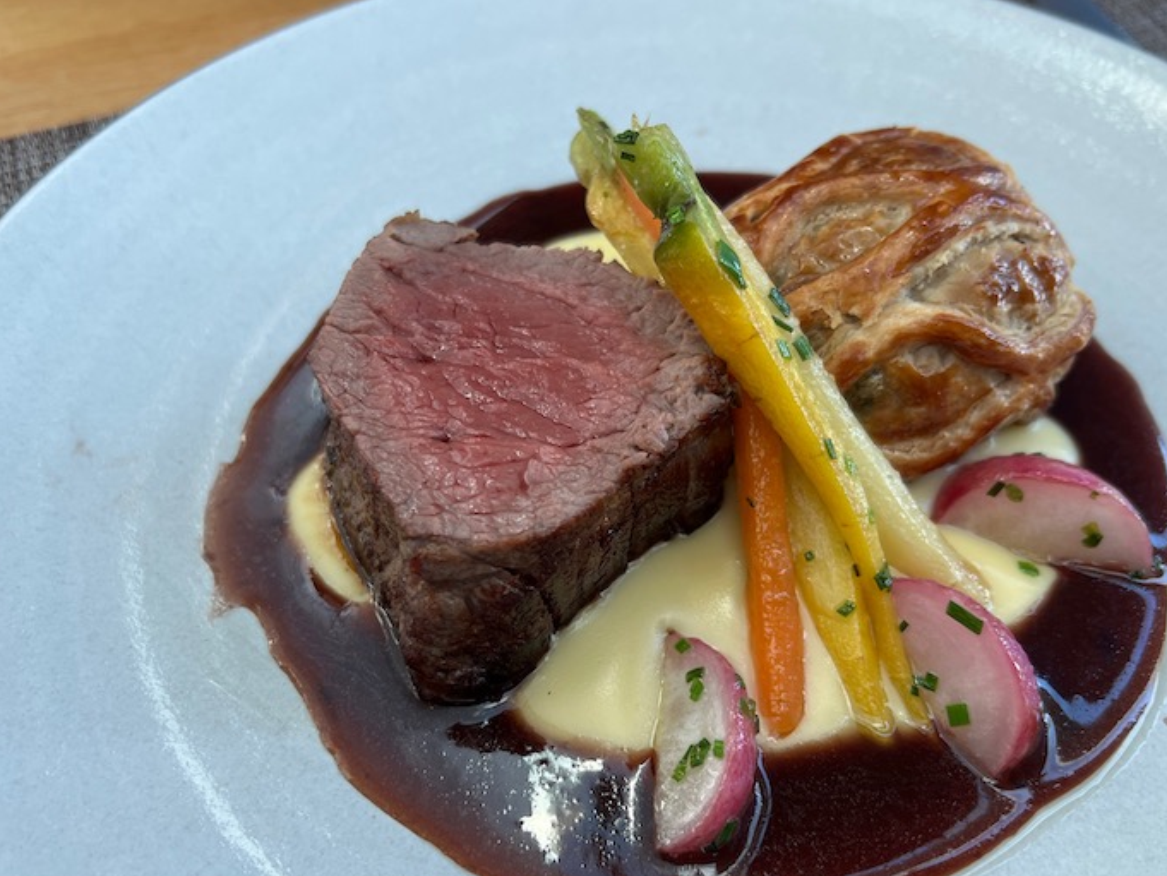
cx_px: 598
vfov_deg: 42.9
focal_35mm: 33
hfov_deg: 55.3
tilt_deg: -54.3
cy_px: 497
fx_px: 1113
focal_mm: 5.7
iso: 64
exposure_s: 1/97
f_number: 1.5
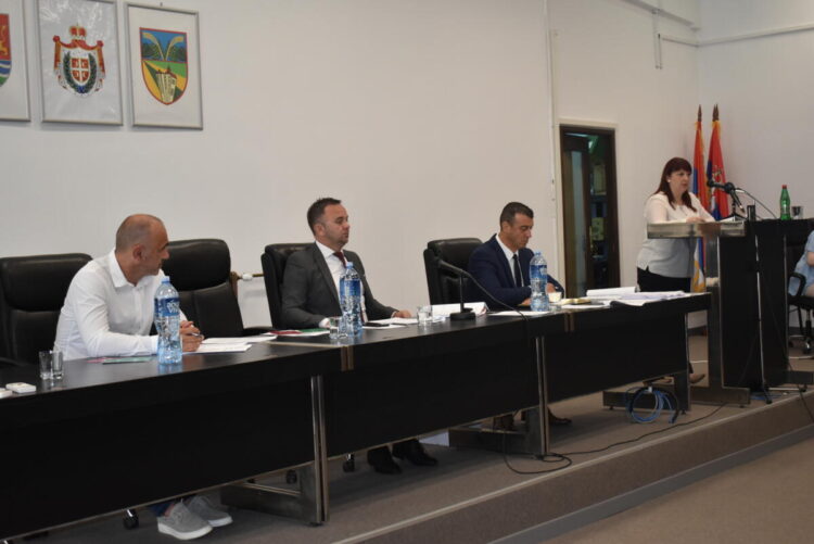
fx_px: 1086
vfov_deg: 28.1
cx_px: 407
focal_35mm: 48
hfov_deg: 41.1
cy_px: 272
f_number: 4.5
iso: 1100
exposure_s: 1/125
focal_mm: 32
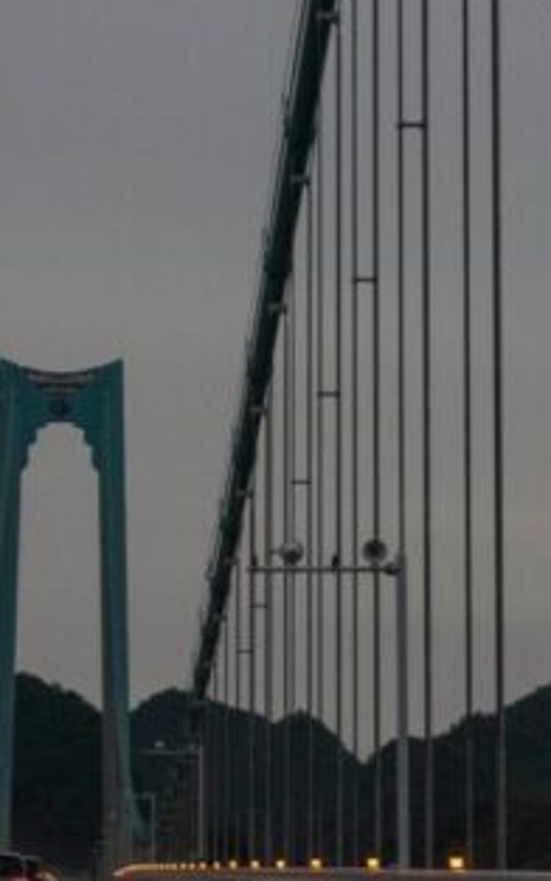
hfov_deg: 8.2
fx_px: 3839
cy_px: 386
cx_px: -3
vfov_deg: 13.1
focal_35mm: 160
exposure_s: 1/1250
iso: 3200
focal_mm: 64
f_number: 4
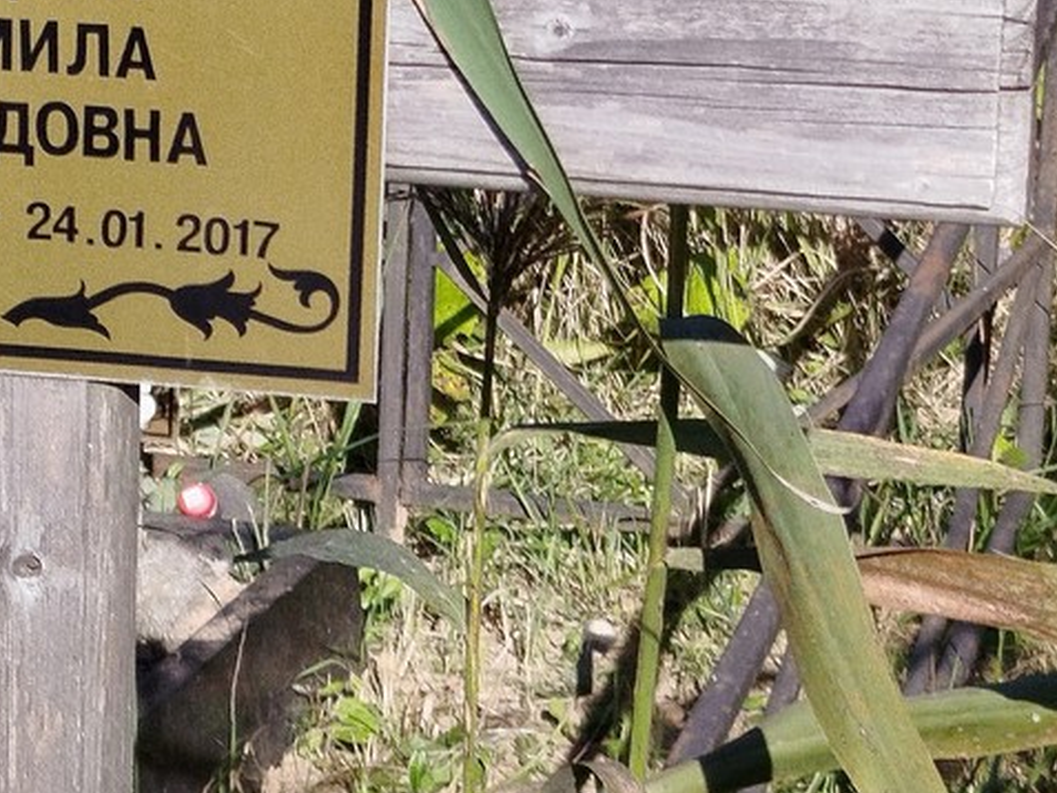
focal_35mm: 52
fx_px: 1588
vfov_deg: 27.9
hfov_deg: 35.9
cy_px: 292
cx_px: 259
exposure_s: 1/621
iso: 50
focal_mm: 5.31
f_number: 1.7
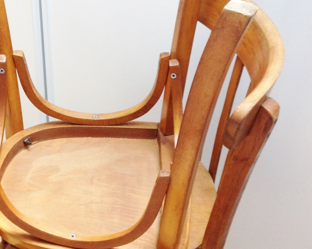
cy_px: 169
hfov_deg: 28.9
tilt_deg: -40.5
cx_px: 102
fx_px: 600
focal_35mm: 65
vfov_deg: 23.4
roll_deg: +0.0
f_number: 2.4
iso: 80
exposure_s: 1/15
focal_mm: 4.28
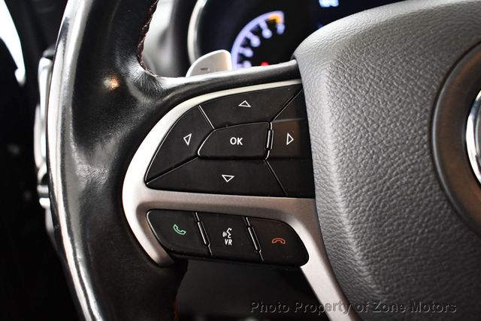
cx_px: 240
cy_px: 160
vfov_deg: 36.9
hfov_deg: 53.1
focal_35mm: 36
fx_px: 481
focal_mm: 18
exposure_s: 1/80
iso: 3200
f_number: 3.5
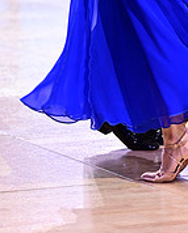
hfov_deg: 5.0
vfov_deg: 6.1
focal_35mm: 311
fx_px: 2158
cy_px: -99
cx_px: 164
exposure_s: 1/500
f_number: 2.8
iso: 1600
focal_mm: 102
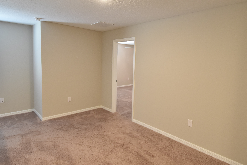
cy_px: 70
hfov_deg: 81.2
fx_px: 144
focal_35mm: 21
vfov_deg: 59.2
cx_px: 129
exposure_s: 1/45
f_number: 3.5
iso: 800
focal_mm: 10
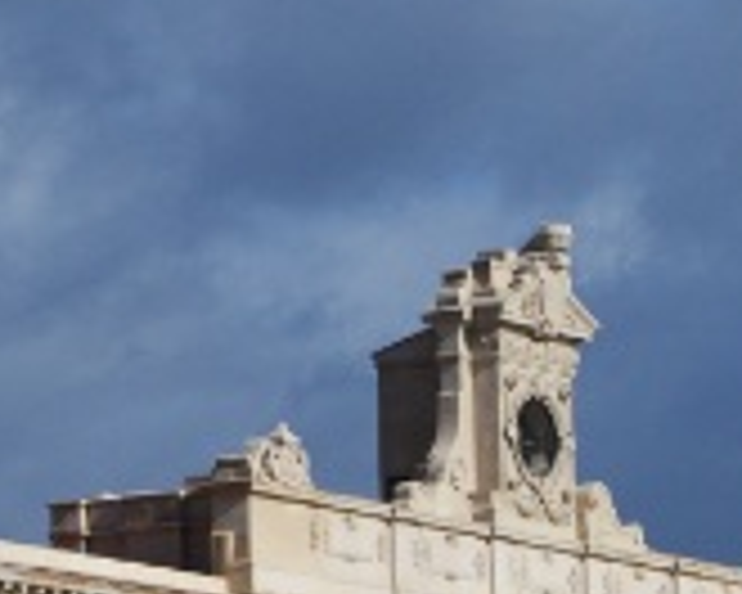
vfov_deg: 4.8
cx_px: 1259
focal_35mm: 319
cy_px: 956
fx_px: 7005
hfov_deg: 6.0
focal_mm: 56
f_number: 9
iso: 250
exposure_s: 1/1000
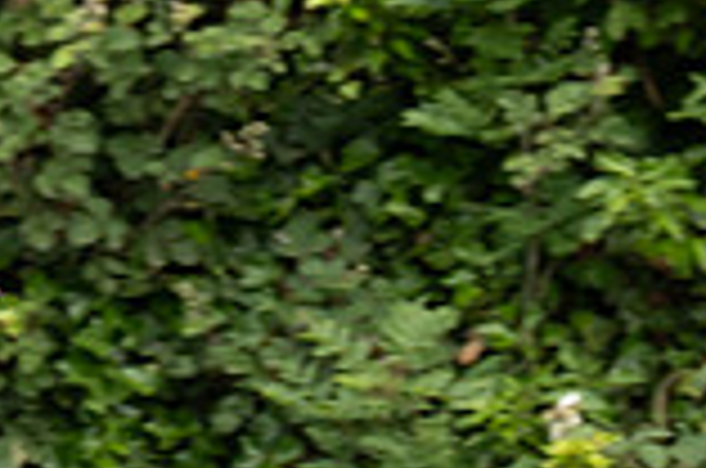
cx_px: -640
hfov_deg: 2.2
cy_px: 656
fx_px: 17947
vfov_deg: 1.5
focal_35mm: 917
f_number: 4
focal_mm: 106
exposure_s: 1/1000
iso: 640
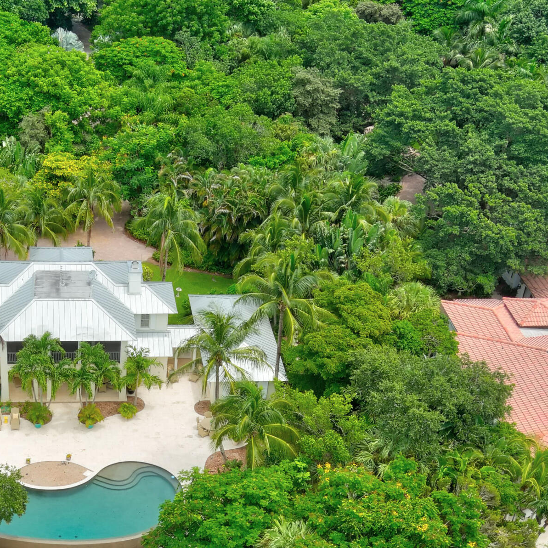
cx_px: 131
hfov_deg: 27.3
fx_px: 1110
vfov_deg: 27.2
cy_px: 430
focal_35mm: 62
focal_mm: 10.6
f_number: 9
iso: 105
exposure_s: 1/71
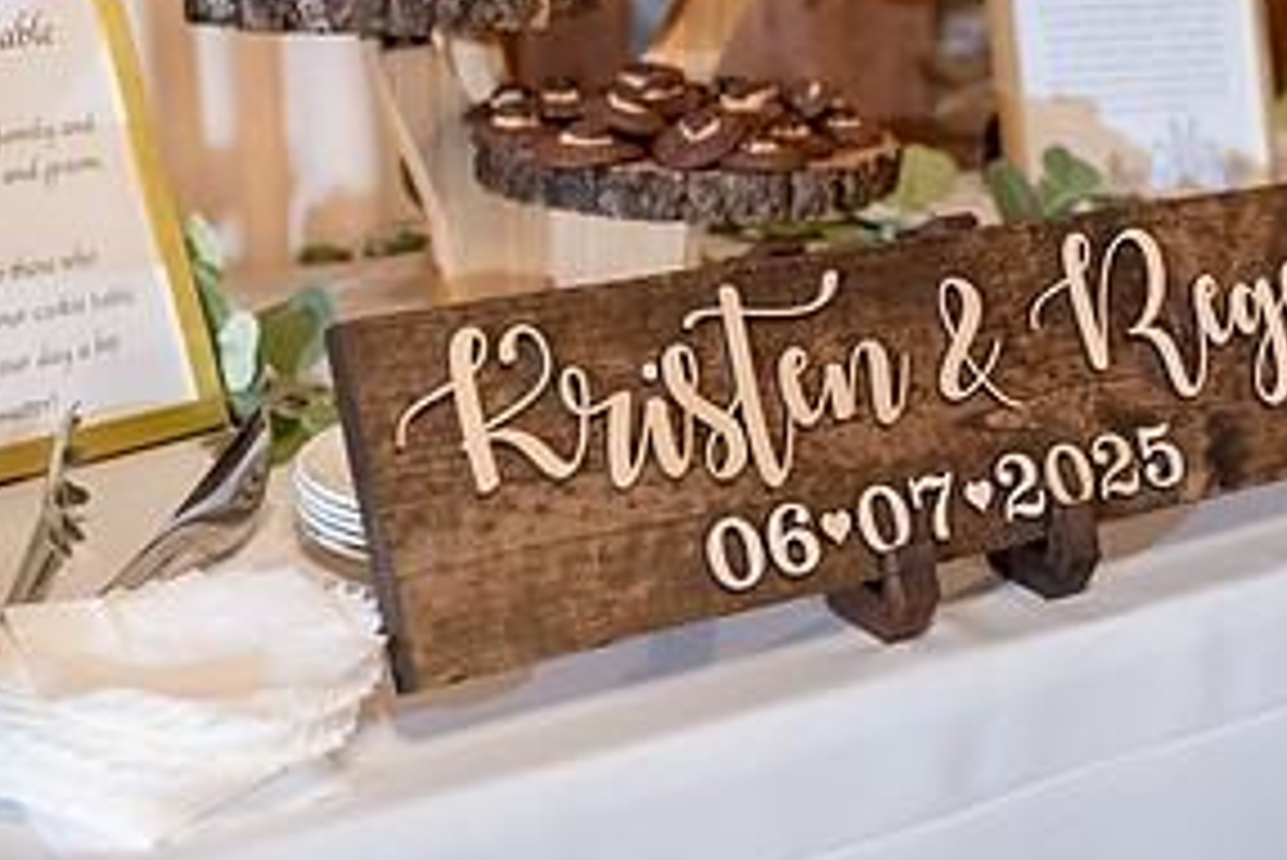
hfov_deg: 31.9
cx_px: 657
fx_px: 2253
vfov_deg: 21.5
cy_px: 299
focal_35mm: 63
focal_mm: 31
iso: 2500
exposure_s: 1/200
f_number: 2.8
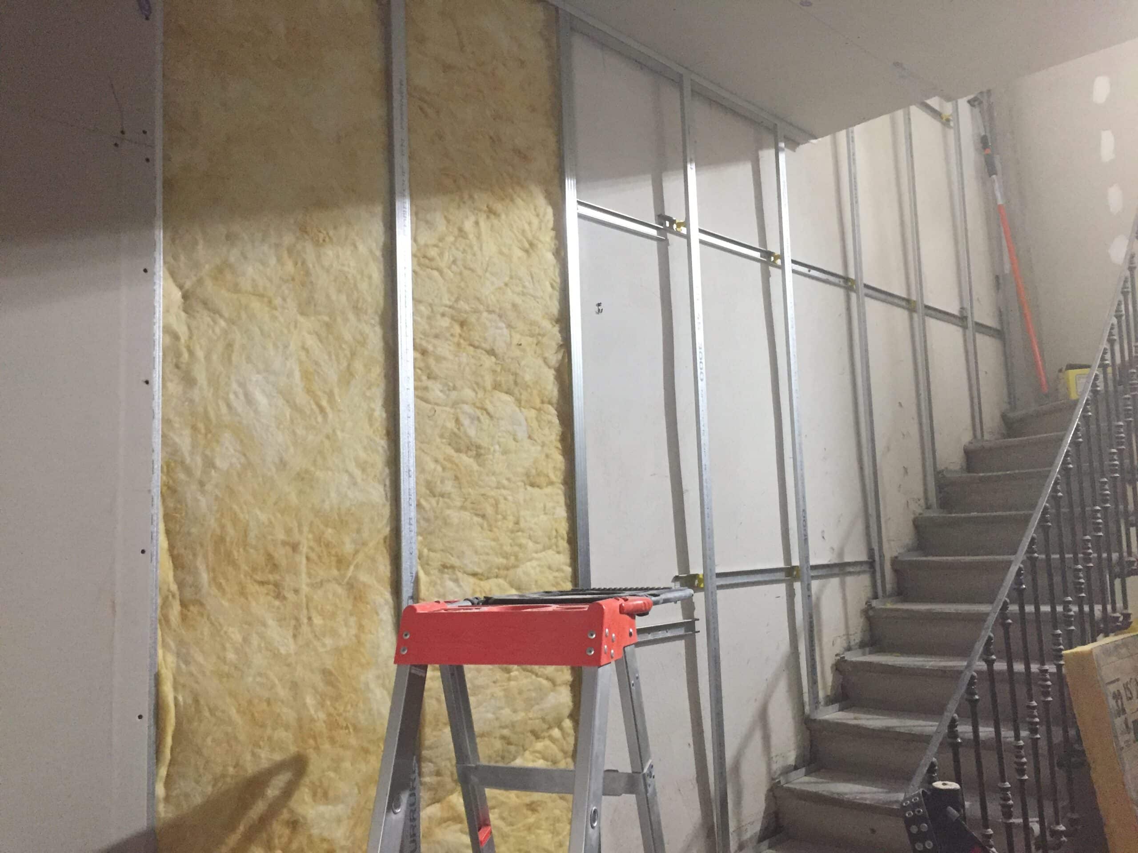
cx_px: 569
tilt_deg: +5.7
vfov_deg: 48.2
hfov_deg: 61.7
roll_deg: +2.5
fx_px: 953
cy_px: 426
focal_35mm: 29
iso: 320
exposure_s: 1/33
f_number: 2.2
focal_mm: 4.15
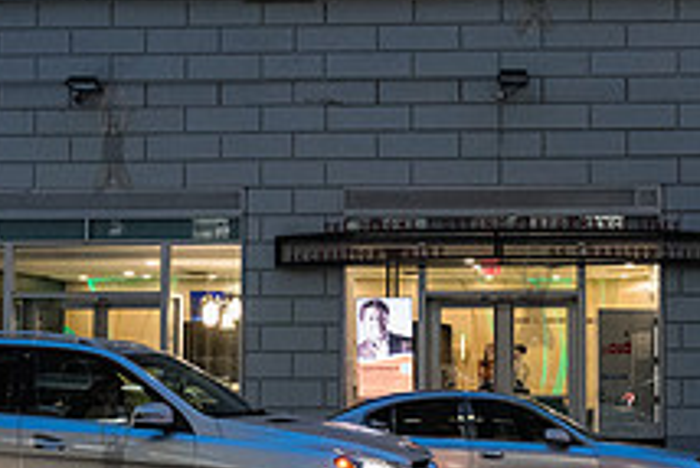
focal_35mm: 66
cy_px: 293
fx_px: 1284
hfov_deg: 29.9
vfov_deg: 20.6
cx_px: 533
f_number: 4
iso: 6400
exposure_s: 1/125
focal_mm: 24
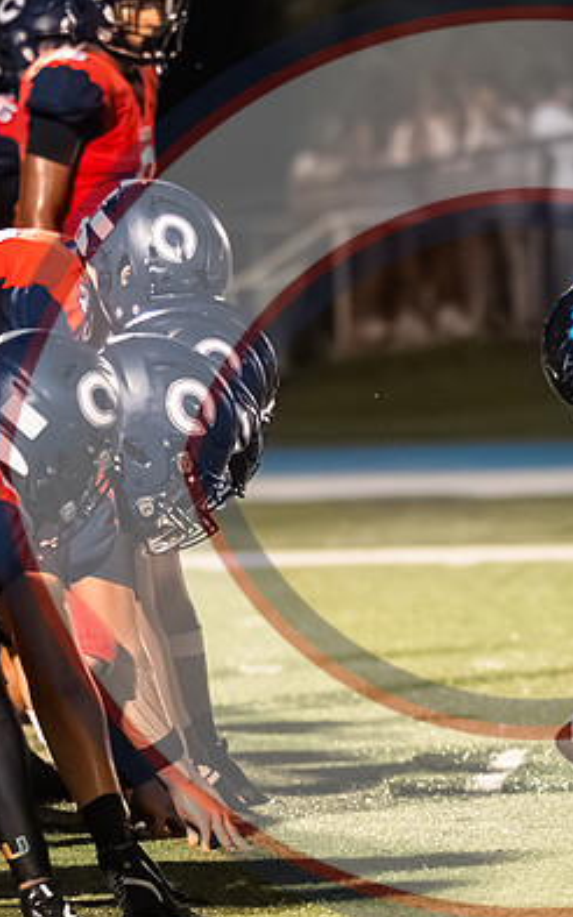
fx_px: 12952
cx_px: 718
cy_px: 647
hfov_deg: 2.5
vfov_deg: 4.1
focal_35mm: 518
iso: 8000
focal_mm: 135
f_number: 2.8
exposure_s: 1/1250
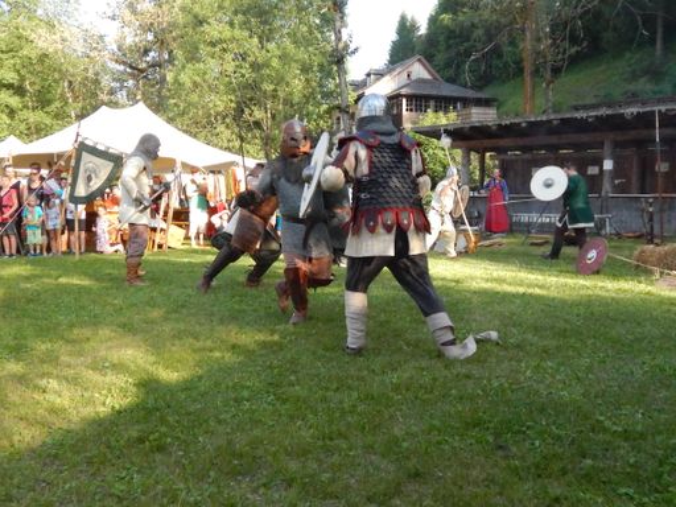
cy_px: 254
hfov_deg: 58.4
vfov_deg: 45.4
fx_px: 605
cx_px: 338
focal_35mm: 31
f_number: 6.5
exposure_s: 1/640
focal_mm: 5.6
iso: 1600
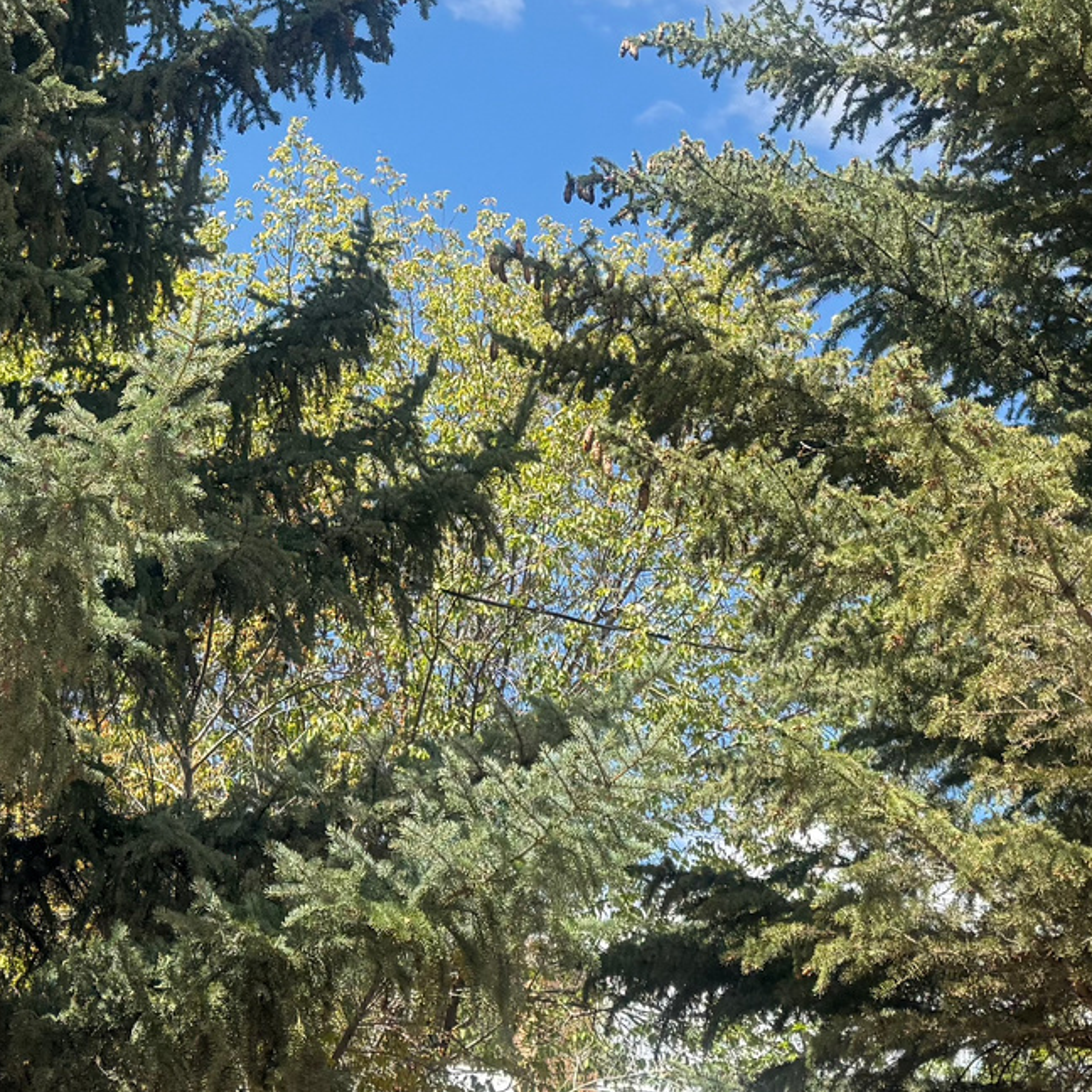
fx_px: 2391
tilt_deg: +27.1
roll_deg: -0.3
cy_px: 201
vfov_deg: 25.2
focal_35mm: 67
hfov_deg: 25.6
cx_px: 384
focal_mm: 6.76
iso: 100
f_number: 1.78
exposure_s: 1/3279
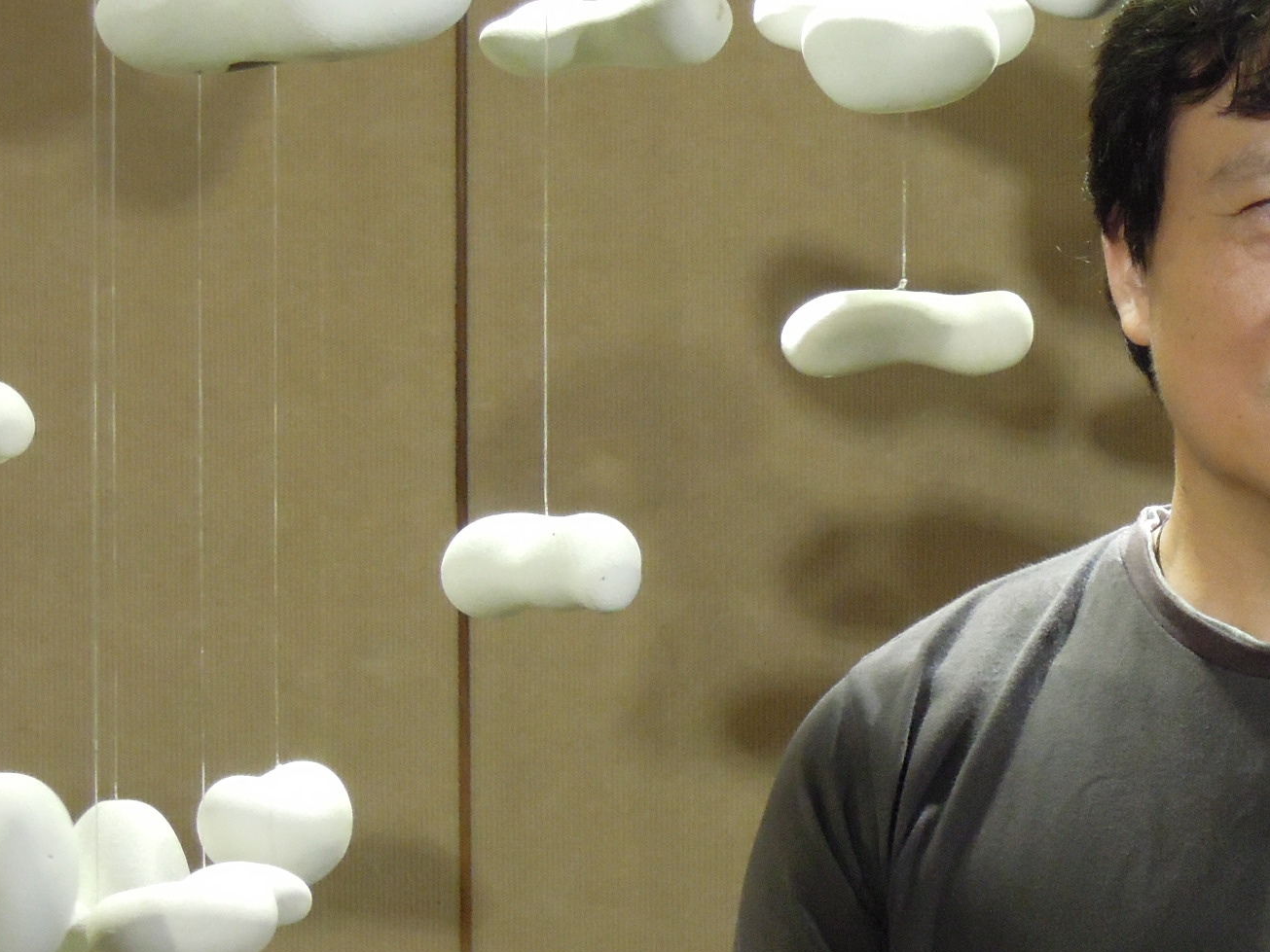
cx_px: 1210
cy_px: 564
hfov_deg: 14.0
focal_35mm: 139
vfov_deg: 10.7
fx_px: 5100
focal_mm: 12.5
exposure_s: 1/25
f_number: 4.5
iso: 800
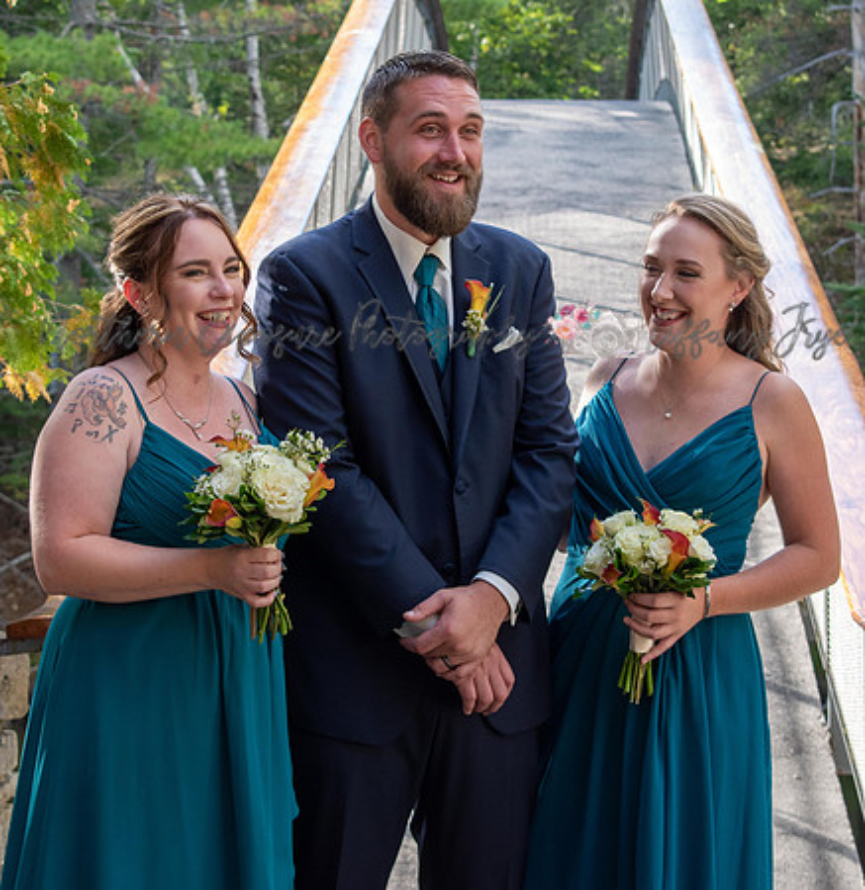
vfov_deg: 15.7
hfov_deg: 15.2
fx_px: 3237
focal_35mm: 113
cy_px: 419
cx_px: 429
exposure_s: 1/200
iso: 400
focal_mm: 55
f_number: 7.1
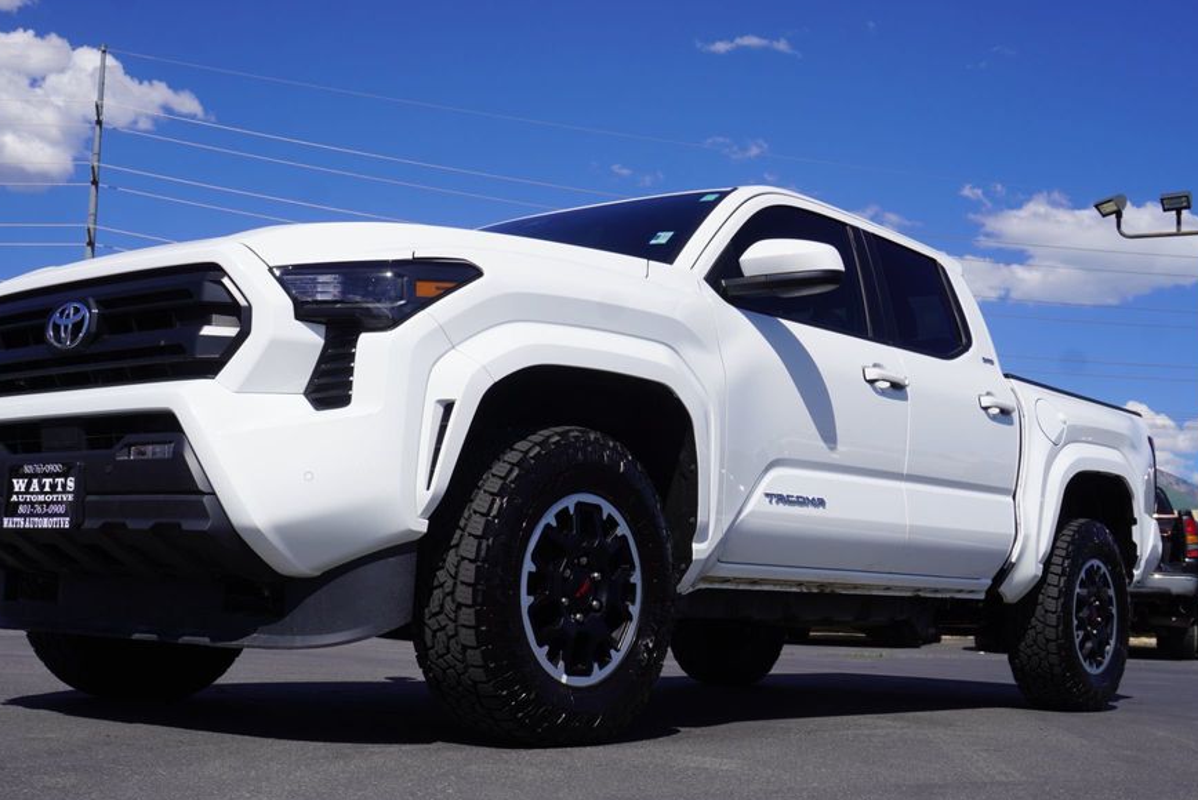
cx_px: 552
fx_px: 1532
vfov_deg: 29.3
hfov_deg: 42.7
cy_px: 437
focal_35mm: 46
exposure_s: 1/400
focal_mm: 26
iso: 100
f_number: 8
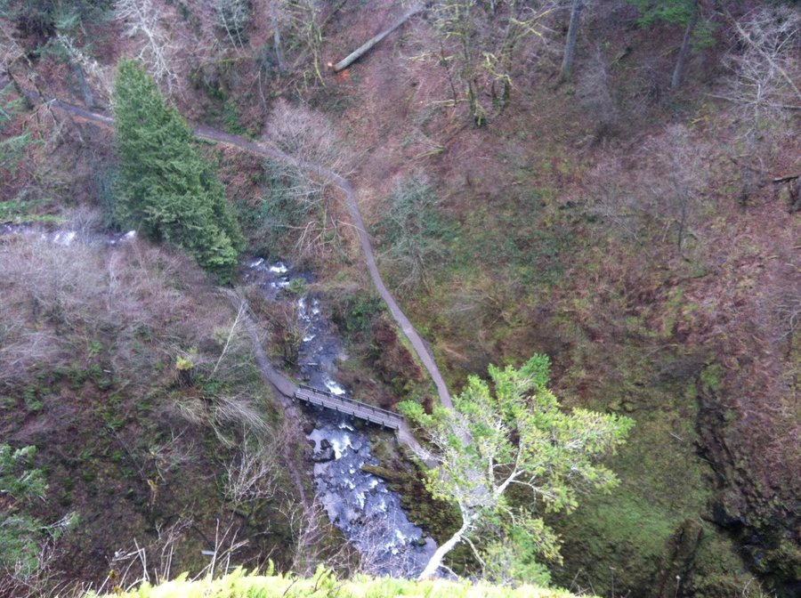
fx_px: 809
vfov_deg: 40.6
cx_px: 400
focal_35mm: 35
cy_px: 299
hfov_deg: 52.7
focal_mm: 3.85
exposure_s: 1/120
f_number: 2.8
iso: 125
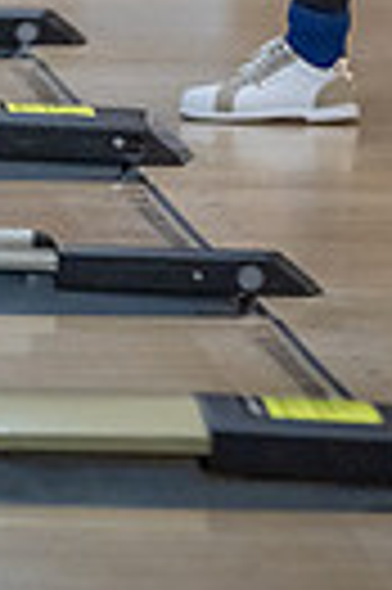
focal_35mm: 688
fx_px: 11266
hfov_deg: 2.0
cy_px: -365
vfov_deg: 3.0
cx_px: 216
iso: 4000
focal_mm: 200
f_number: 2.8
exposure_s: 1/1000
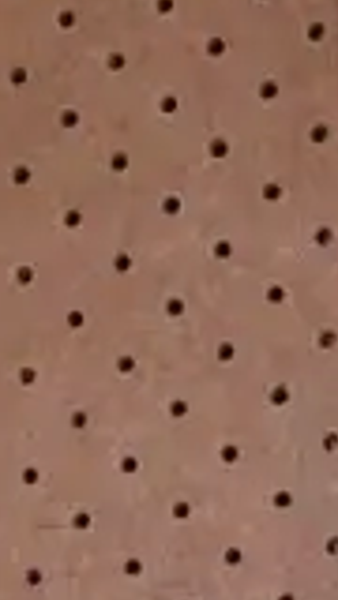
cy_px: 1312
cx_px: -263
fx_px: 3776
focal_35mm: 237
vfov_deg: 8.5
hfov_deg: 5.1
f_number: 3.8
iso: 3200
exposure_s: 1/500
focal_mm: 17
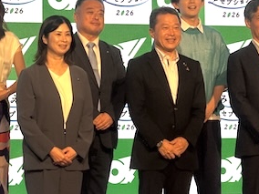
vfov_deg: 6.6
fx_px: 1683
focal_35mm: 225
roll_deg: +0.9
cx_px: 149
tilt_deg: +5.6
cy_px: -24
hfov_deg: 8.8
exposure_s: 1/100
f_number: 2.8
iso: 160
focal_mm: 16.89
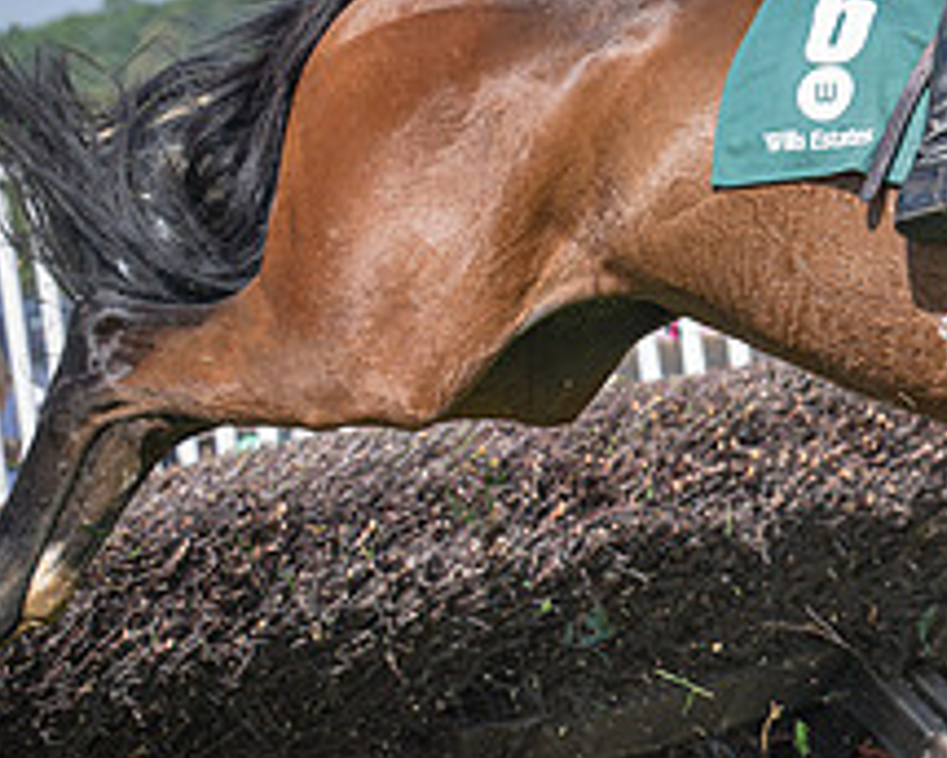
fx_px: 5774
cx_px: 1193
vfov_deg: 7.5
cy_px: 167
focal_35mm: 206
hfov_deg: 9.2
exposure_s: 1/1600
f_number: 4
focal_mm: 70
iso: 200
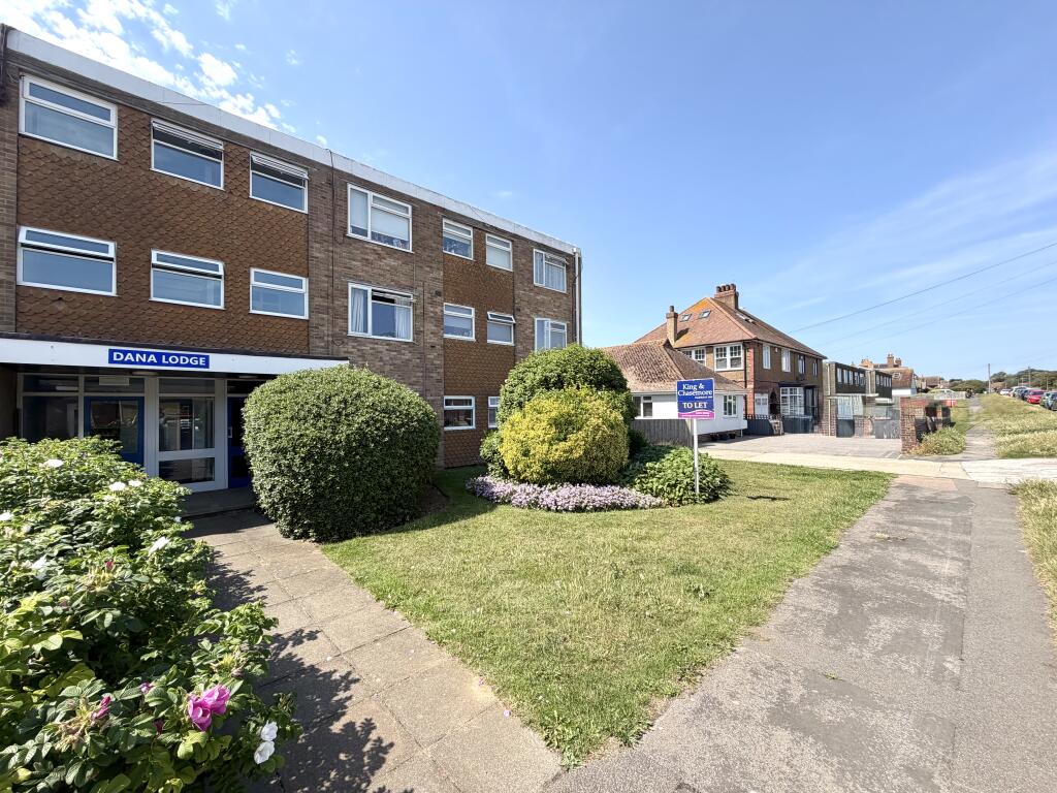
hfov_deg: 102.1
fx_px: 427
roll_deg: +0.8
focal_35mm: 14
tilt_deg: +2.2
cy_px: 396
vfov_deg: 85.7
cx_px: 528
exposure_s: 1/770
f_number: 2.2
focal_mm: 2.22
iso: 25
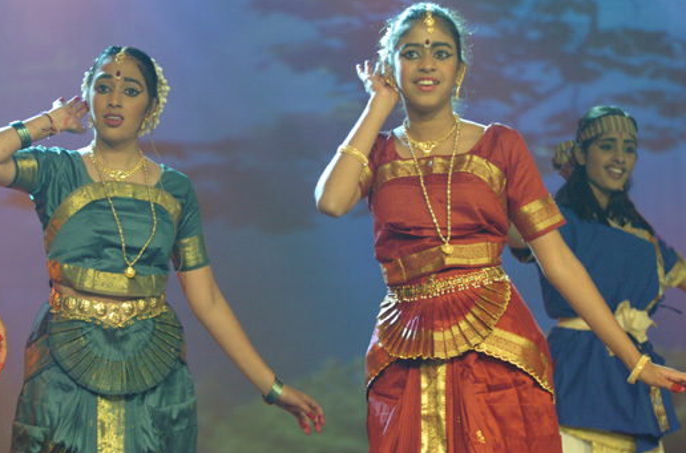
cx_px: 299
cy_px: 212
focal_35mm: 150
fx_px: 2850
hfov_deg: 13.7
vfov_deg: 9.1
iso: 800
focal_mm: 86
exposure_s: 1/100
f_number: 2.8
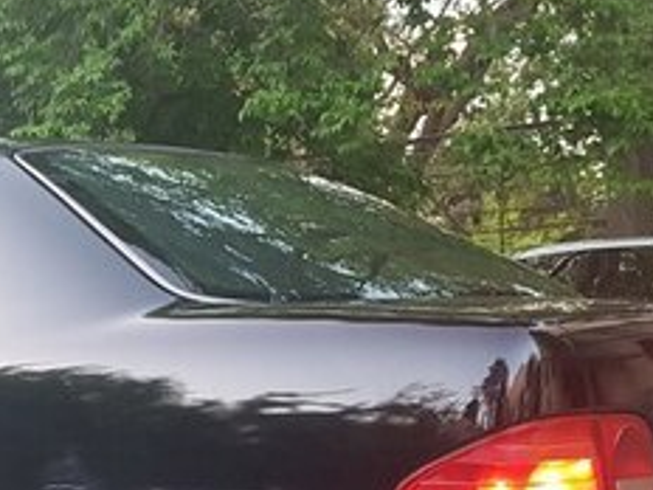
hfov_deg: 25.2
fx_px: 1396
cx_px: 17
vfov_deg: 18.4
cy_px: 652
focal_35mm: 74
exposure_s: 1/30
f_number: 1.7
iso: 200
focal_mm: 4.2
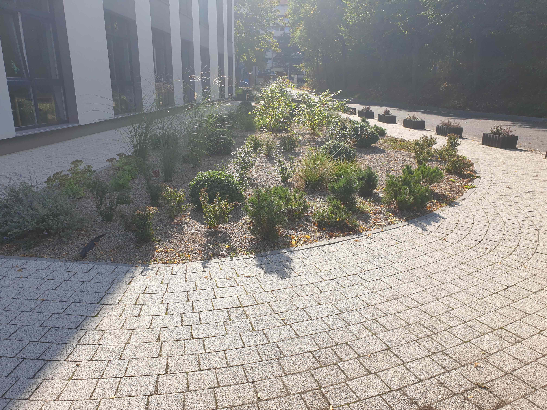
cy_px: 205
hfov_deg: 67.3
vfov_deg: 53.1
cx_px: 274
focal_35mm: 26
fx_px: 411
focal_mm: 4.3
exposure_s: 1/1079
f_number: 2.4
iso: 50
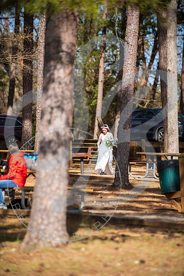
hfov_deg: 6.9
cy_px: 138
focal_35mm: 200
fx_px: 1533
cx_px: 92
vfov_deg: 10.3
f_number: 2.8
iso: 100
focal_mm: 200
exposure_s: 1/640
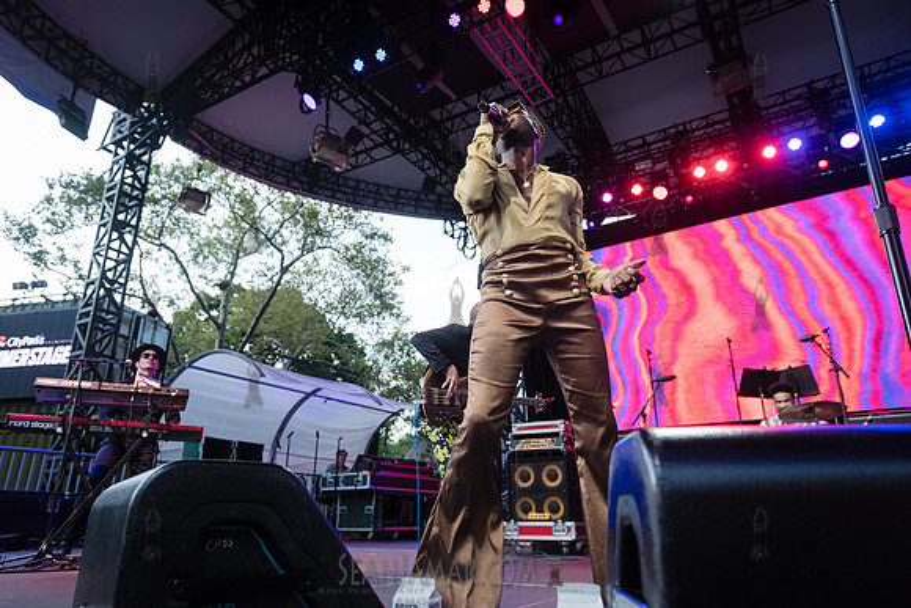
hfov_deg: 73.7
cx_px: 456
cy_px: 304
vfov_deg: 53.2
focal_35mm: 24
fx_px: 607
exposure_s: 1/320
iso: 640
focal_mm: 24
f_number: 4
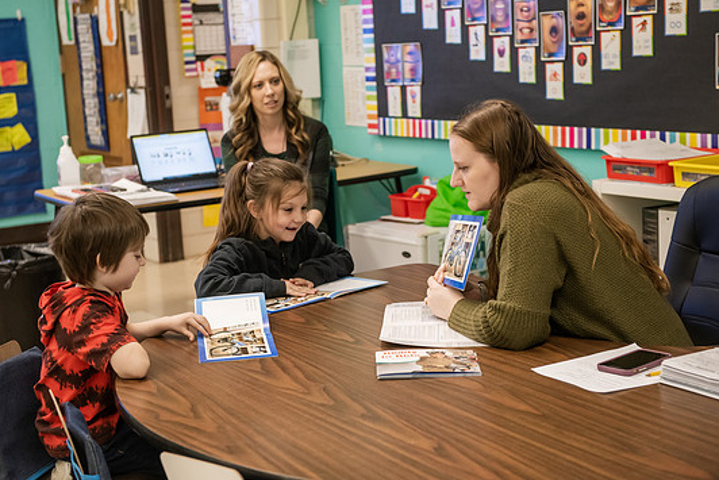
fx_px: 1219
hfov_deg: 32.9
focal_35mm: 61
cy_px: 222
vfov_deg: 22.3
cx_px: 346
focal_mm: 56
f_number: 3.5
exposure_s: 1/125
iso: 1250
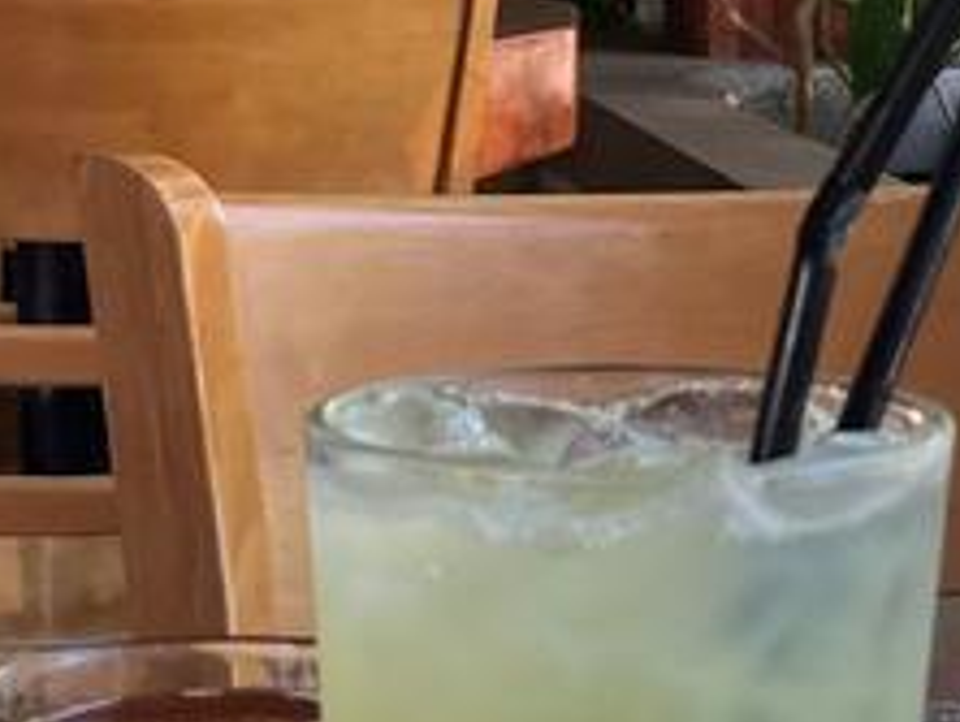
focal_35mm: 126
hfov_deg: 14.9
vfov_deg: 11.8
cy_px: 164
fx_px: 3498
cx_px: 1280
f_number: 1.8
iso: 64
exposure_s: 1/121
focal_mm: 3.99
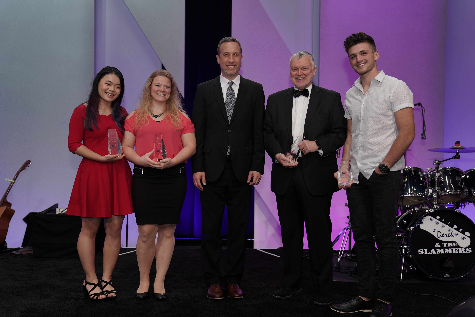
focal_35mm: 39
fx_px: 515
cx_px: 238
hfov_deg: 49.6
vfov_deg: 34.2
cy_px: 158
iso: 100
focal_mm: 39
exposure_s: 1/100
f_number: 2.8
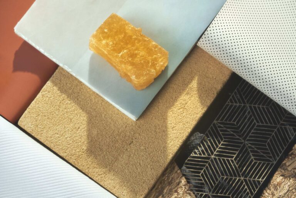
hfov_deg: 22.6
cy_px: 99
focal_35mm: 90
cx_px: 148
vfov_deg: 15.2
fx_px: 740
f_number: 6.3
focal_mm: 90
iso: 400
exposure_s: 1/125
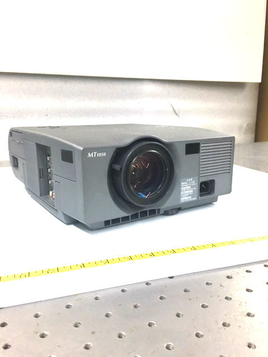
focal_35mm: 29
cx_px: 134
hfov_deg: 48.2
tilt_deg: -11.6
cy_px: 178
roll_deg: +1.3
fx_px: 299
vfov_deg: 61.7
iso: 80
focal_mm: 4.15
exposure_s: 1/30
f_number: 2.2
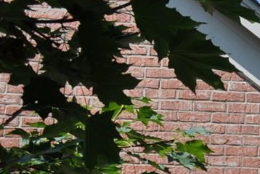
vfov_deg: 11.4
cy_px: 291
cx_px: 533
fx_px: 816
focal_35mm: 113
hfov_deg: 14.6
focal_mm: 18
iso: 200
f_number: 10
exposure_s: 1/400
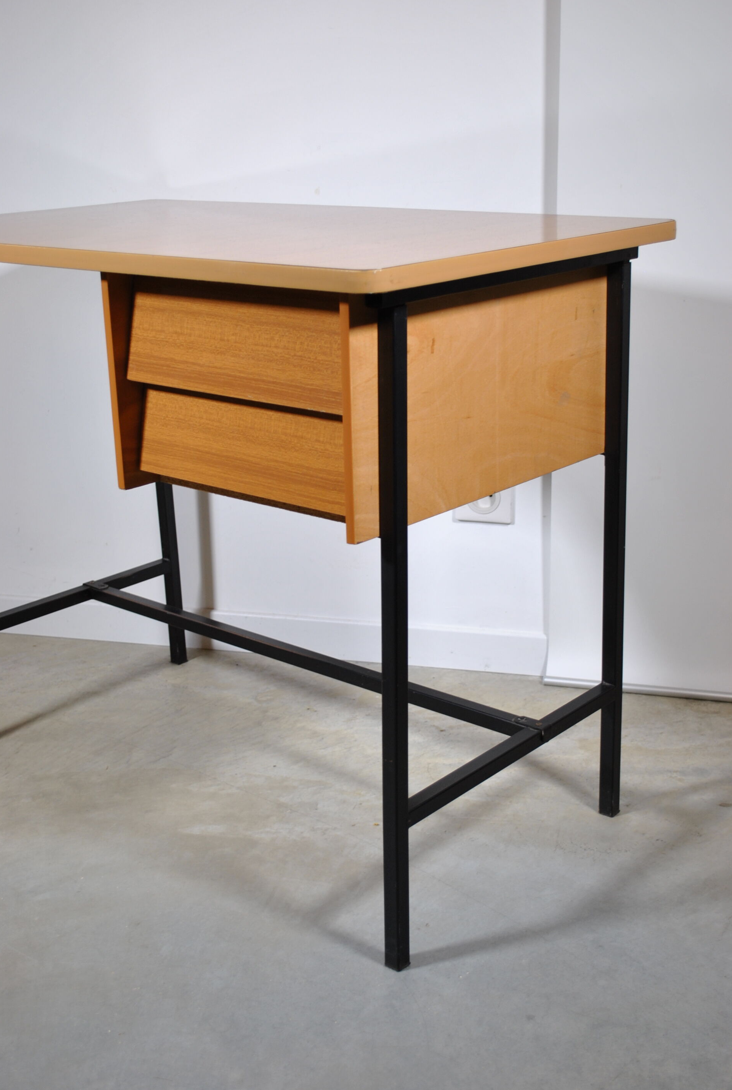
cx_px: 370
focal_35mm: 46
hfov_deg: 29.4
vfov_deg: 42.7
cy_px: 537
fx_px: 1396
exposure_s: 1/25
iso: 200
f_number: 4.5
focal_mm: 30
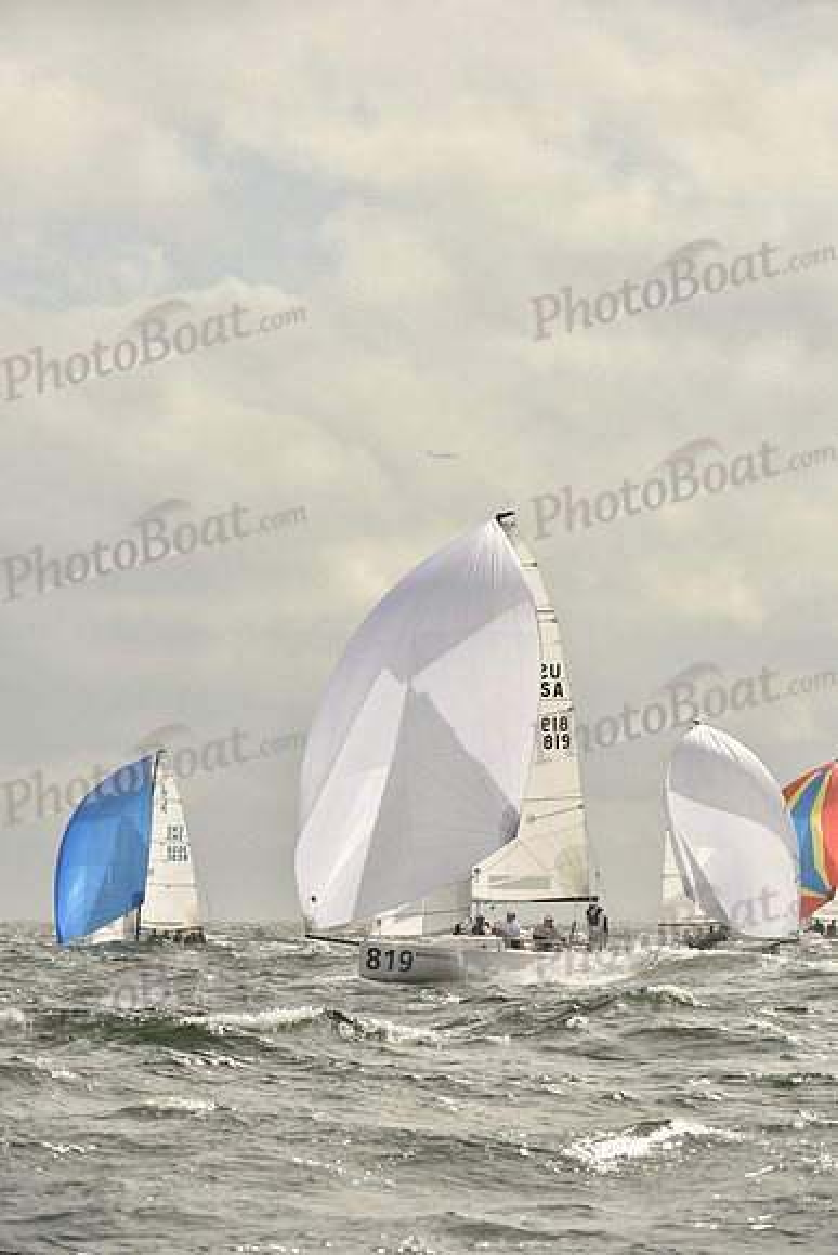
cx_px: 419
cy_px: 628
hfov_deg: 6.9
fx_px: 6979
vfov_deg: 10.3
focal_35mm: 200
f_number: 8
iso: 320
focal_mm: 200
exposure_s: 1/2000
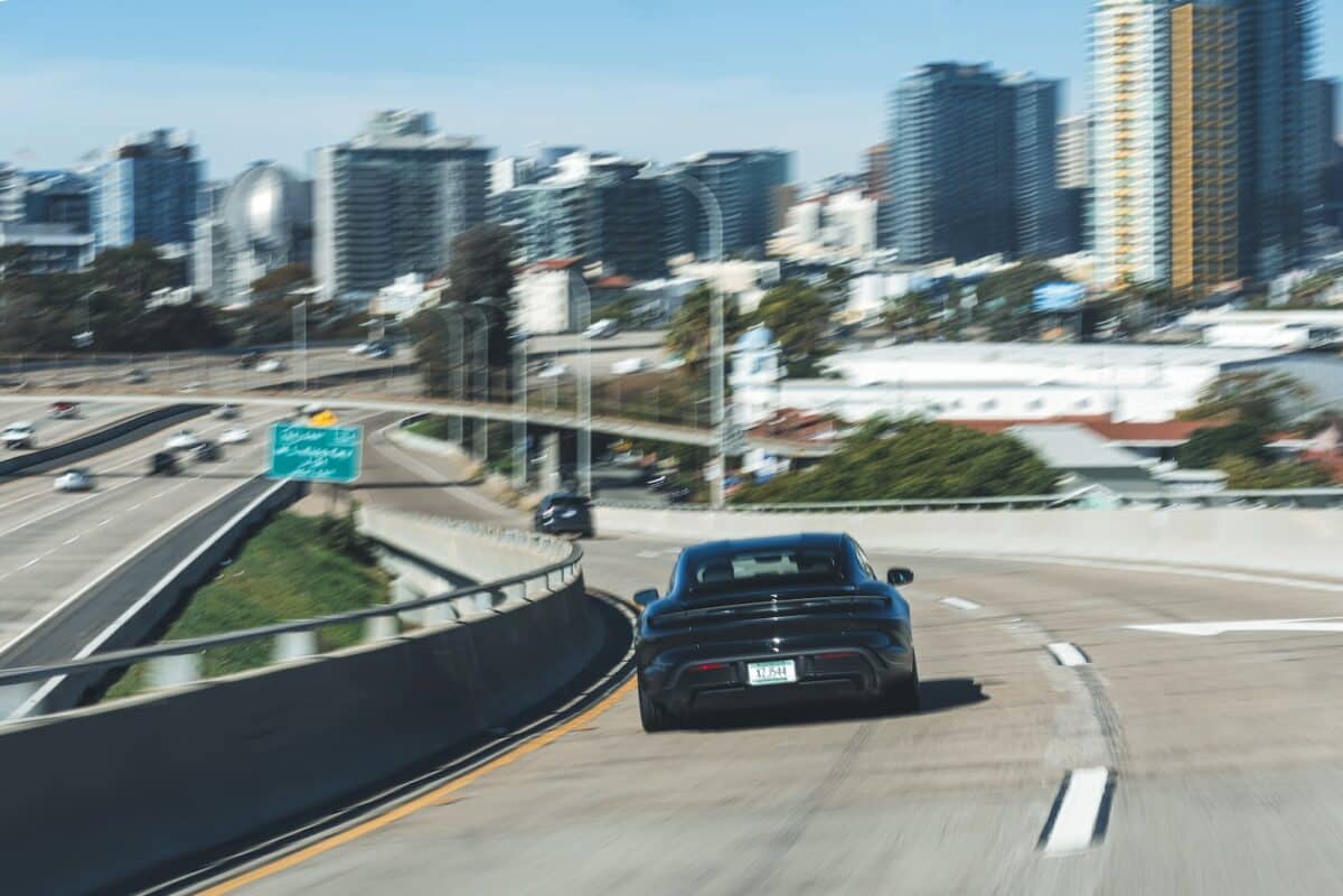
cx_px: 672
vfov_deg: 17.3
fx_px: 2947
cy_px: 448
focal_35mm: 79
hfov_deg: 25.7
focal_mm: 79
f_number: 14
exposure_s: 1/25
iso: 50
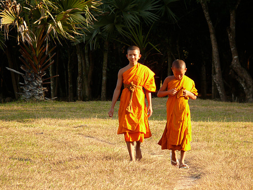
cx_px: 126
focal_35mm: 420
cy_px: 95
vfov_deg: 3.5
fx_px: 3070
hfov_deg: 4.7
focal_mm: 88.8
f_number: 4
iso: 100
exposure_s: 1/200
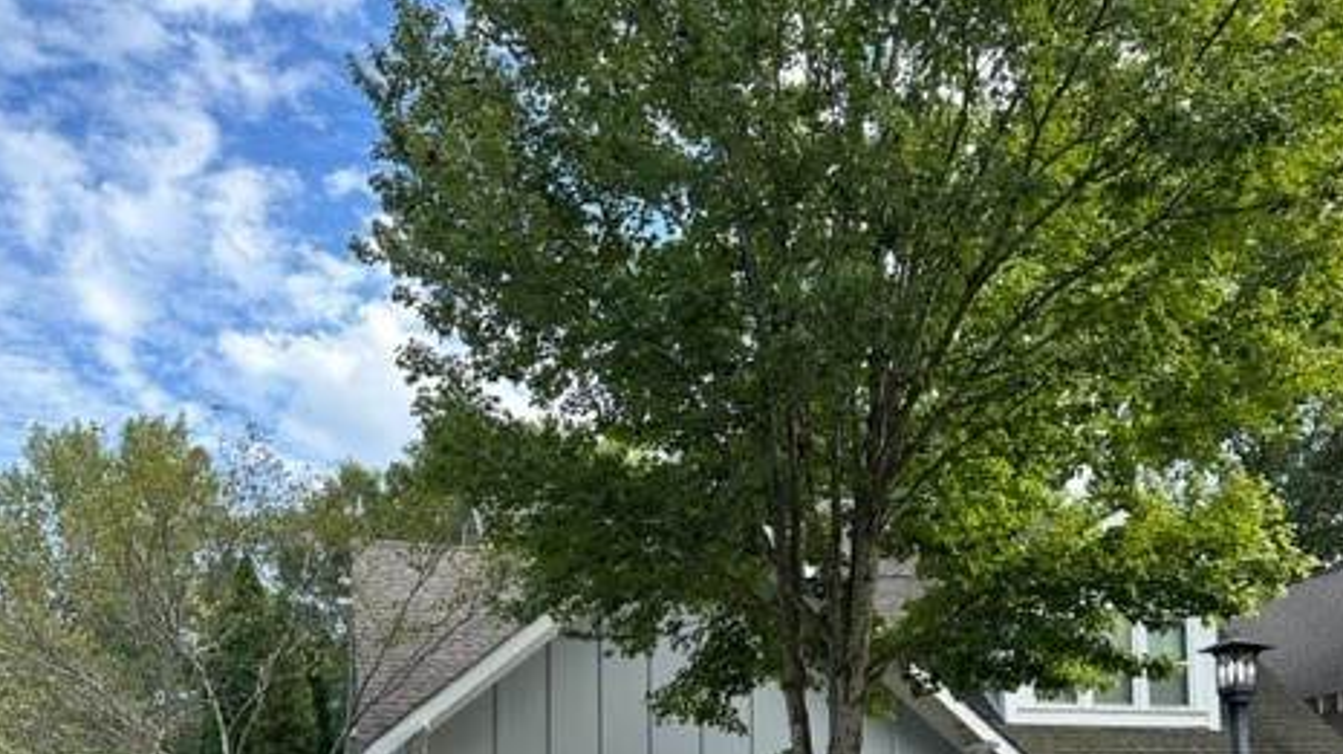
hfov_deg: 55.3
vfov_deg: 30.1
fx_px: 1281
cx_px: 684
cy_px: 783
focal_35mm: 36
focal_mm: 6.86
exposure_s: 1/659
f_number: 1.78
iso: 80
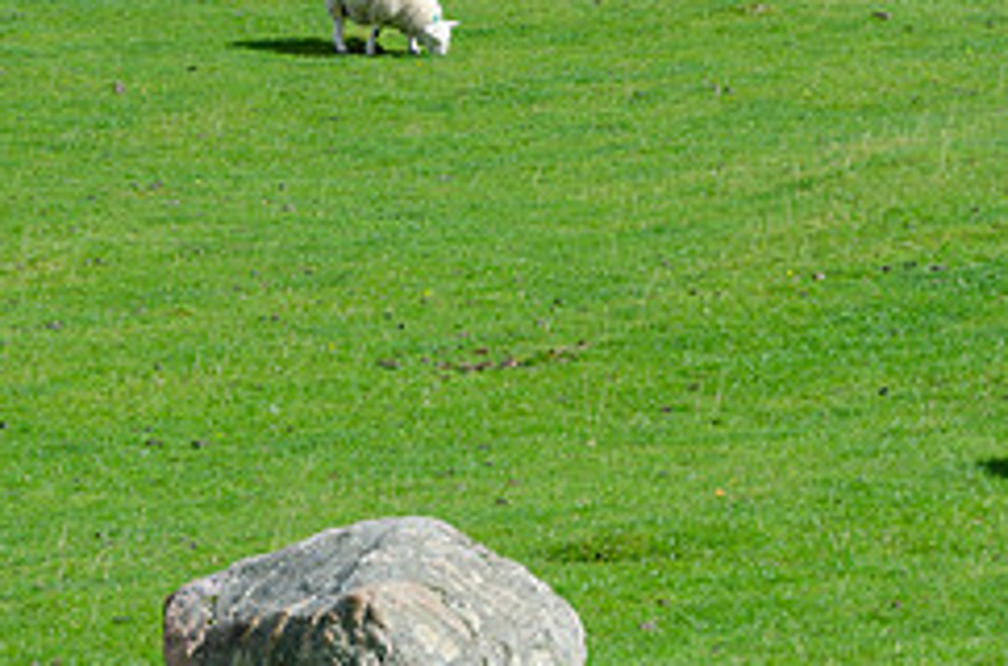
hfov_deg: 9.5
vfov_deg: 6.3
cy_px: 67
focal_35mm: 216
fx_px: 6032
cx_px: 771
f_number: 8
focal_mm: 60
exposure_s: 1/250
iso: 100
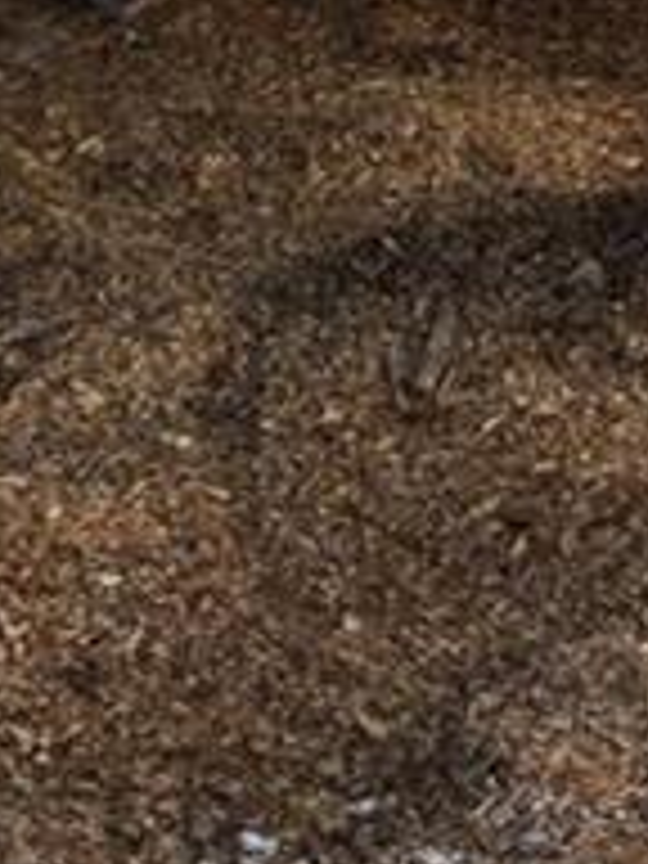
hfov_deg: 7.4
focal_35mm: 200
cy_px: -1496
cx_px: 464
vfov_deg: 8.6
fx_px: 4992
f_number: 2.8
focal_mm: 12.29
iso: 350
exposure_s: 1/15
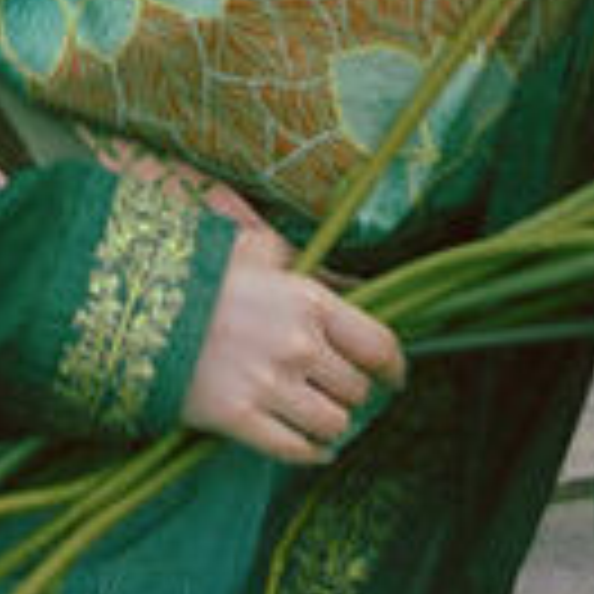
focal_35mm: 712
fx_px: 13823
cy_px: -560
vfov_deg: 2.5
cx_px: -572
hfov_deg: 2.5
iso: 200
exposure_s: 1/640
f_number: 2.8
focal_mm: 70
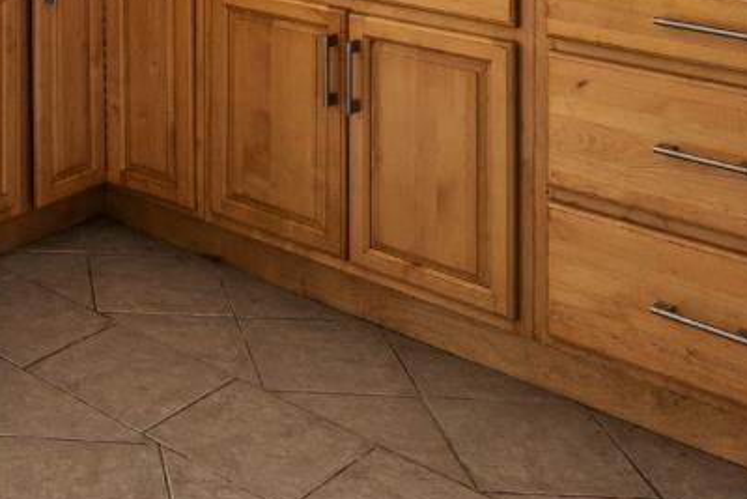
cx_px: -112
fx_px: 1245
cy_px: -275
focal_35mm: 60
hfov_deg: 29.5
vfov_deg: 19.4
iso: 640
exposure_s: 1/20
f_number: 8
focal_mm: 16
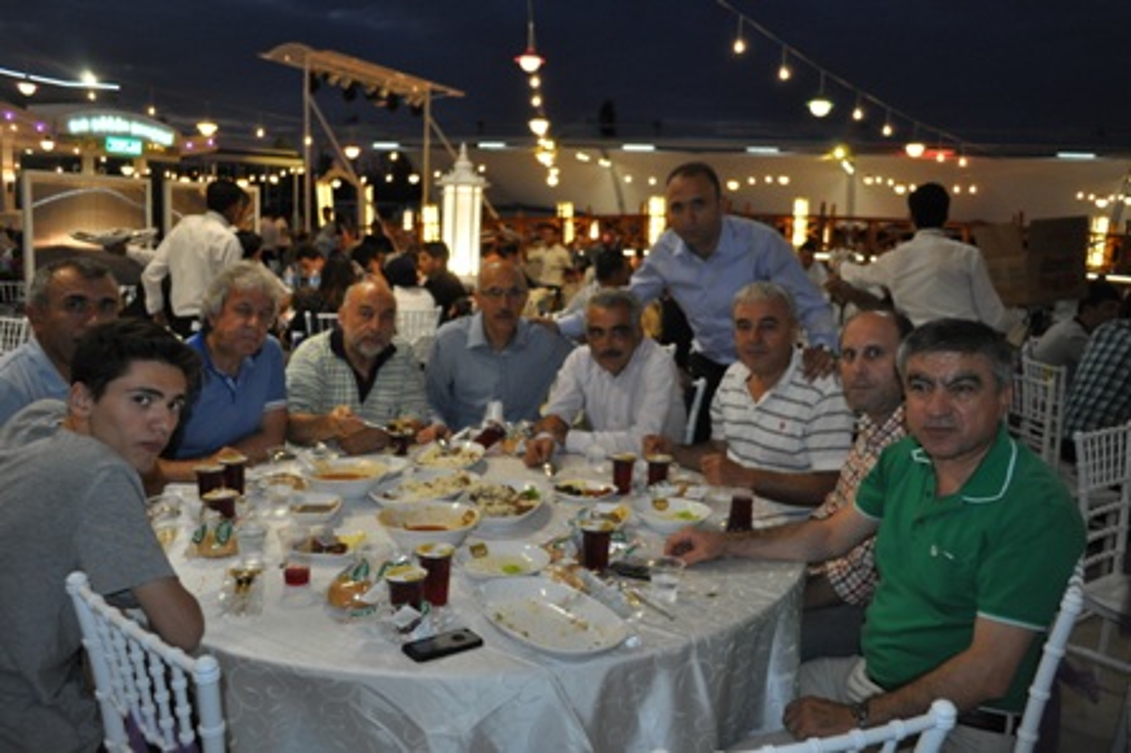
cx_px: 566
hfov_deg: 62.0
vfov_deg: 43.5
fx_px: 942
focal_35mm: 30
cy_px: 376
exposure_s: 1/60
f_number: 3.8
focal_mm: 20
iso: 800
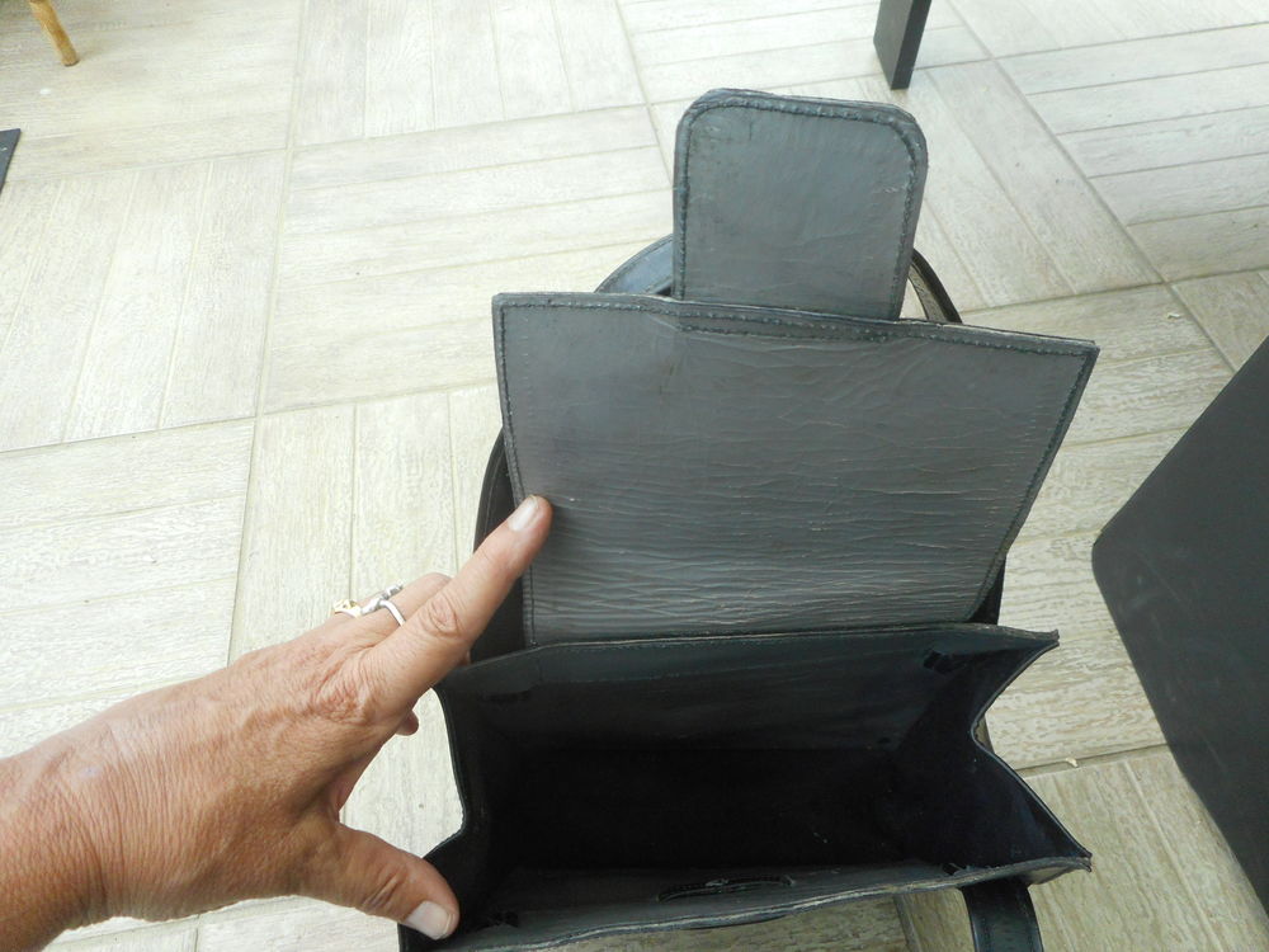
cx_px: 634
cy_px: 476
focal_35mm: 25
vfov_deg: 54.9
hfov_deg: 69.4
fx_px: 916
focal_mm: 4.5
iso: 280
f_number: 3.7
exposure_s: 1/250
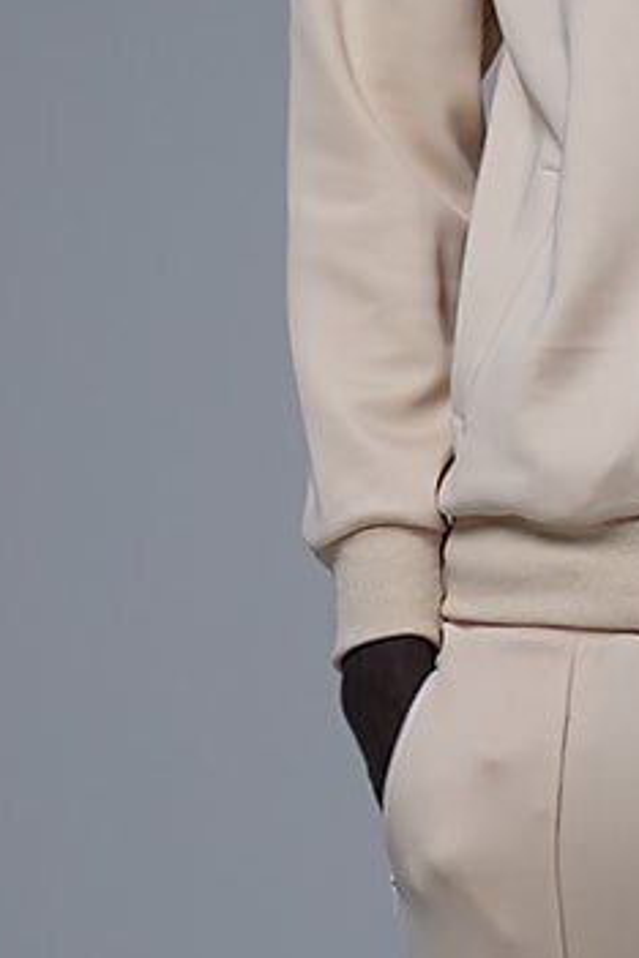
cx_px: 777
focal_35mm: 319
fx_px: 8493
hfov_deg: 4.3
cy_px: 581
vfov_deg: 6.5
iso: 500
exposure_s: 1/200
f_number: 4
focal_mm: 70
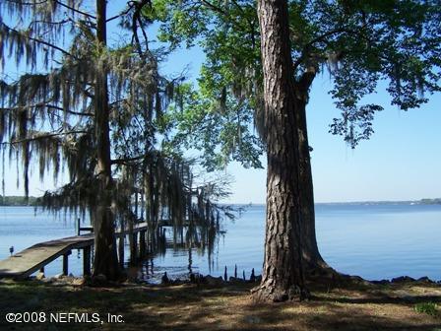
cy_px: 166
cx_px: 220
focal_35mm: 38
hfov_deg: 49.0
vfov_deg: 37.7
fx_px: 484
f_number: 2.8
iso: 80
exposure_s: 1/1000
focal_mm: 6.3
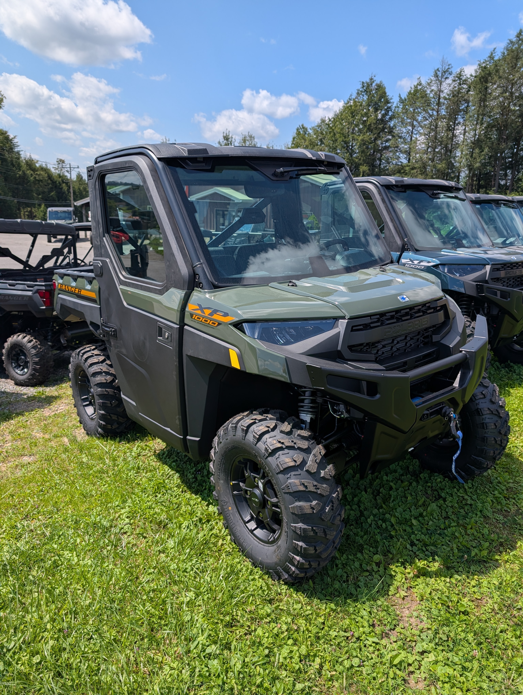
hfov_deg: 56.9
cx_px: 262
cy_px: 348
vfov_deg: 71.5
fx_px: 482
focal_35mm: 24
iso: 20
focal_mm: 6.9
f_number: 1.68
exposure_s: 1/1025
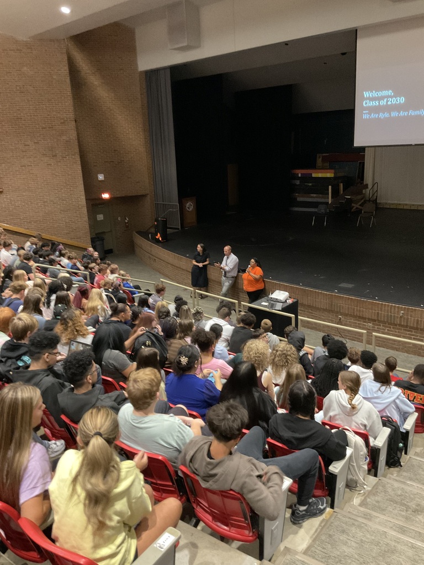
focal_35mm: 29
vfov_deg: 61.7
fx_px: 474
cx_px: 212
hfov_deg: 48.2
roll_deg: +0.8
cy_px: 282
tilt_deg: -17.2
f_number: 1.8
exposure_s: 1/30
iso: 500
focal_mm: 3
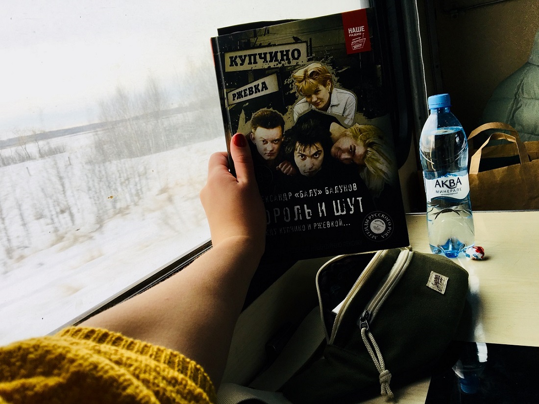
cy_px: 202
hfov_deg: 61.7
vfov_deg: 48.2
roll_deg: +11.1
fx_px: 452
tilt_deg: -14.8
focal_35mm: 29
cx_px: 270
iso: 25
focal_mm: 4.15
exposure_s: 1/170
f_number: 2.2
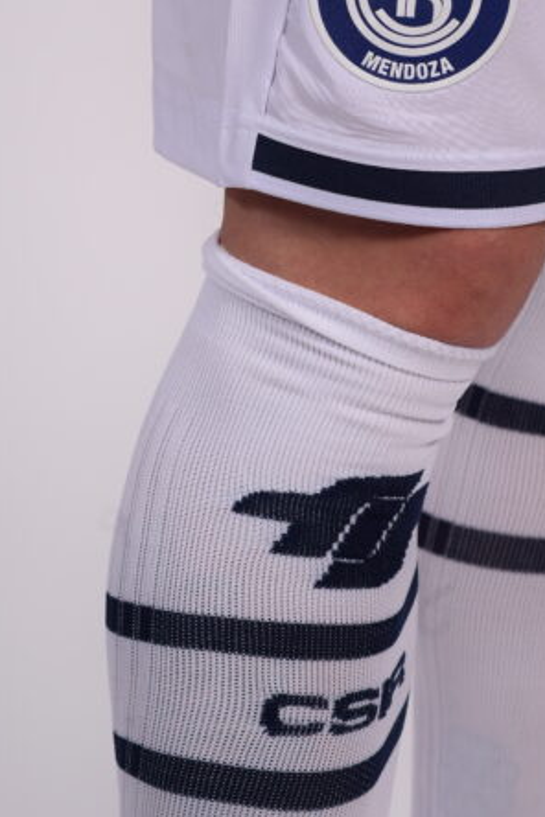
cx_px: 379
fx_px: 3451
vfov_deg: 13.5
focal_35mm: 152
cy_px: 202
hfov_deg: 9.0
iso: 640
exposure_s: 1/100
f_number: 10
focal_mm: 90
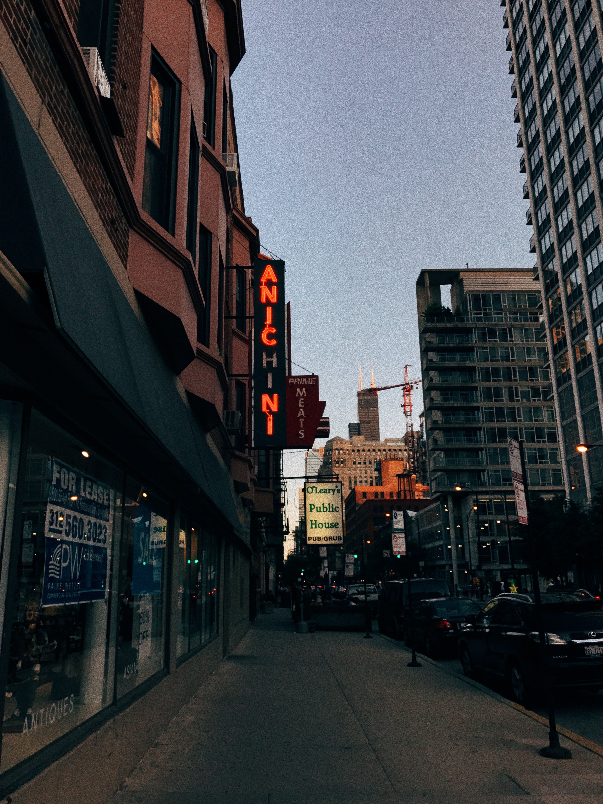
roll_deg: -0.1
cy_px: 402
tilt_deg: +15.7
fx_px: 650
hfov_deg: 49.7
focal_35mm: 28
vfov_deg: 63.4
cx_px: 302
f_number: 1.8
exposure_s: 1/456
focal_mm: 3.99
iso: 20
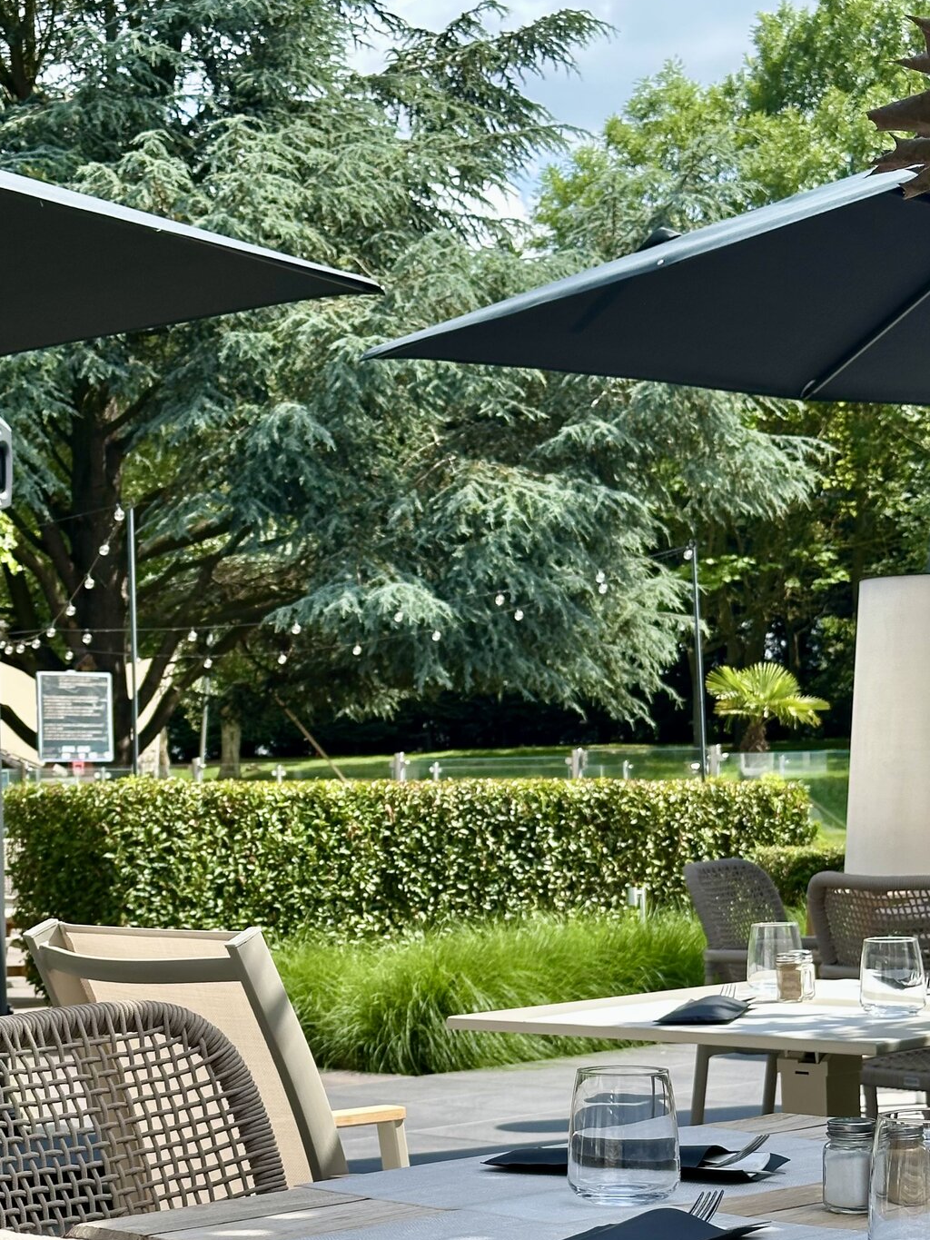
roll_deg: +0.1
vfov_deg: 26.7
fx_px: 2579
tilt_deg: -2.1
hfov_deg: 20.4
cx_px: 421
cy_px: 909
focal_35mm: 72
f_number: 1.78
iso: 64
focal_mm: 6.86
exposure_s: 1/2028
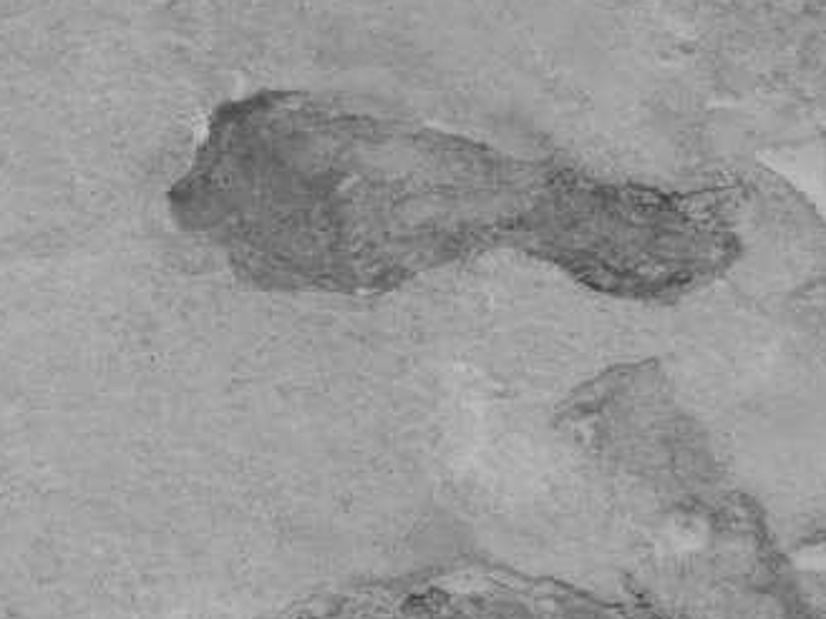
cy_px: 430
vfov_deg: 7.4
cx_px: 140
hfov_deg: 9.8
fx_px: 4796
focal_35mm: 201
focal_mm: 33
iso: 320
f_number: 5.1
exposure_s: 1/80
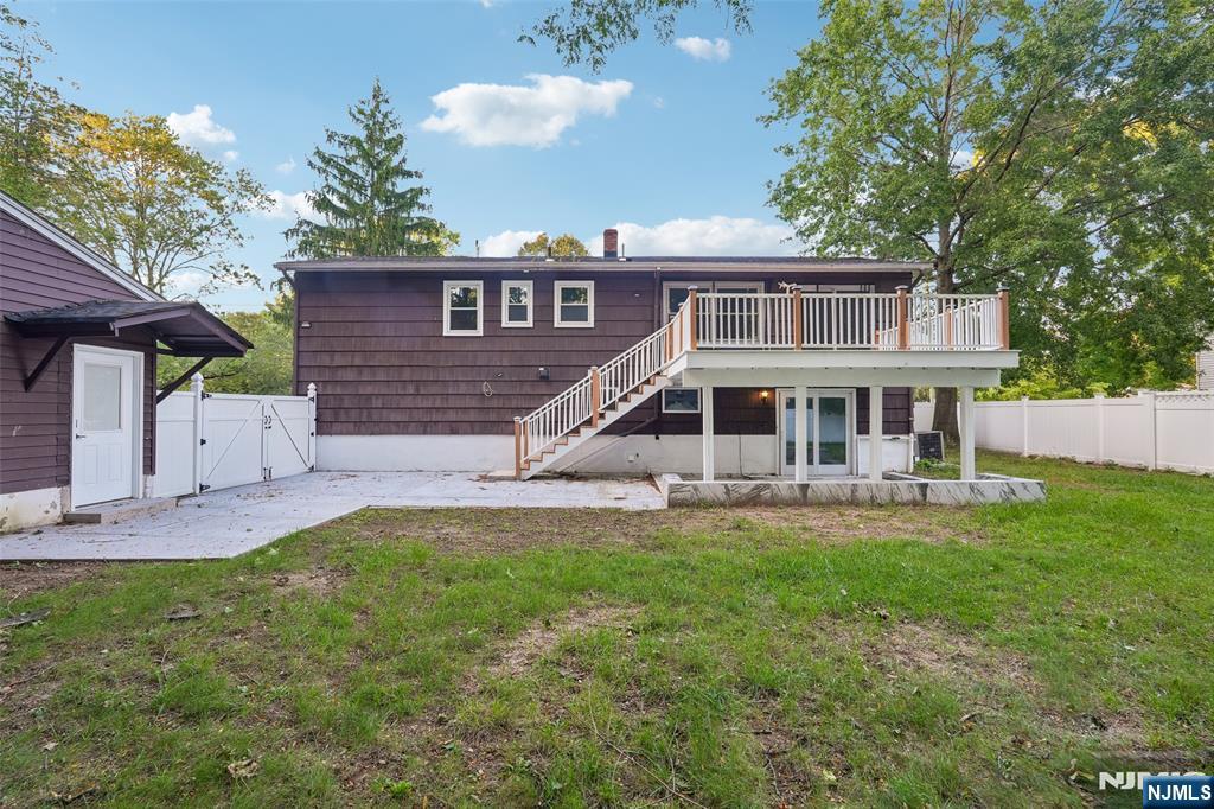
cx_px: 607
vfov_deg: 73.7
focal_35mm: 16
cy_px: 404
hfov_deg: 96.8
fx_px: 539
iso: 400
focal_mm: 16
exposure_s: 1/15
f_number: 8
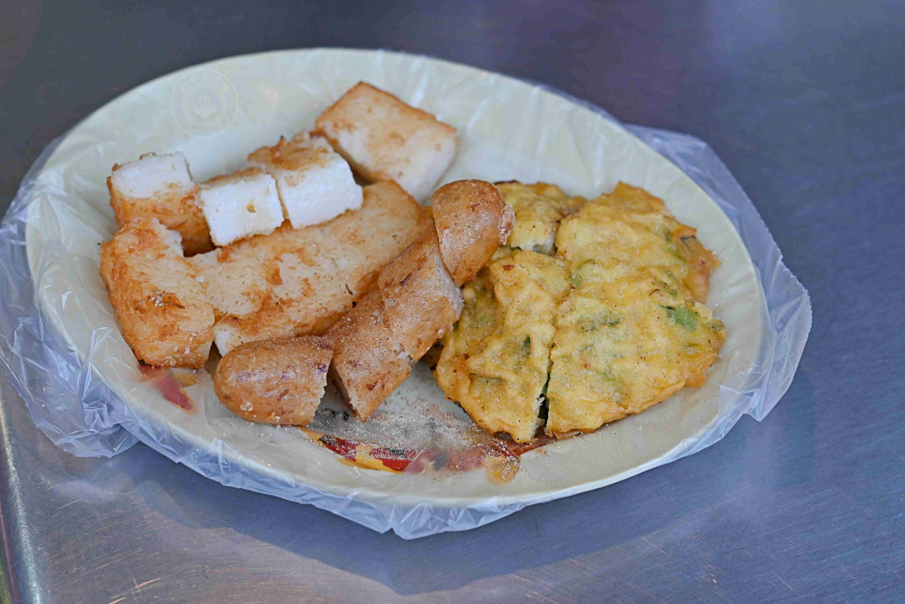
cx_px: 452
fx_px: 1885
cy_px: 302
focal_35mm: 75
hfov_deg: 27.0
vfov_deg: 18.2
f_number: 3.2
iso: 220
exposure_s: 1/200
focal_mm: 50
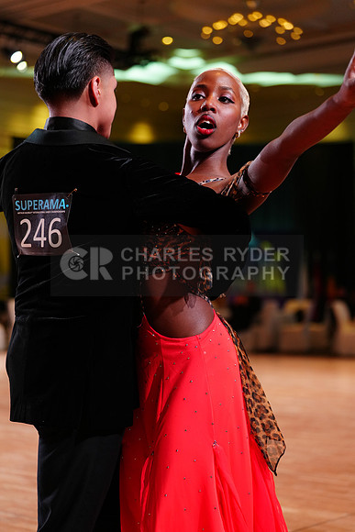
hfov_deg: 19.5
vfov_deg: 28.8
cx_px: 178
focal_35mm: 70
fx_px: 1035
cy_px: 266
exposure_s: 1/400
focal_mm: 70
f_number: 2.8
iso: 2000
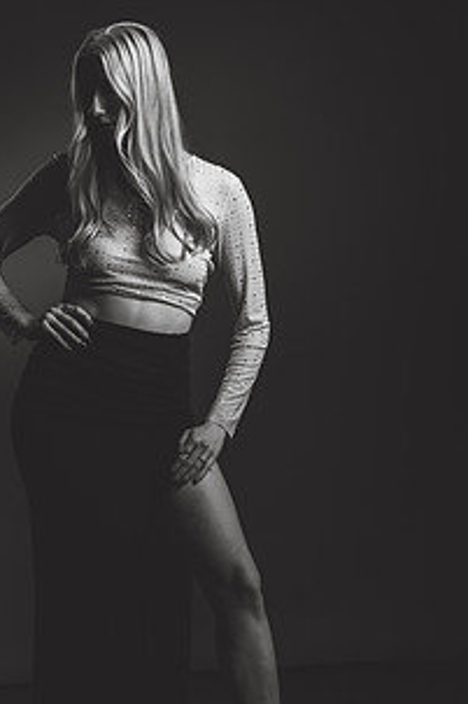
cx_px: 133
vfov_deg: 14.1
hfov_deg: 9.4
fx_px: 2850
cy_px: 396
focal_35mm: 146
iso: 100
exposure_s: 1/250
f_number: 9
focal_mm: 98
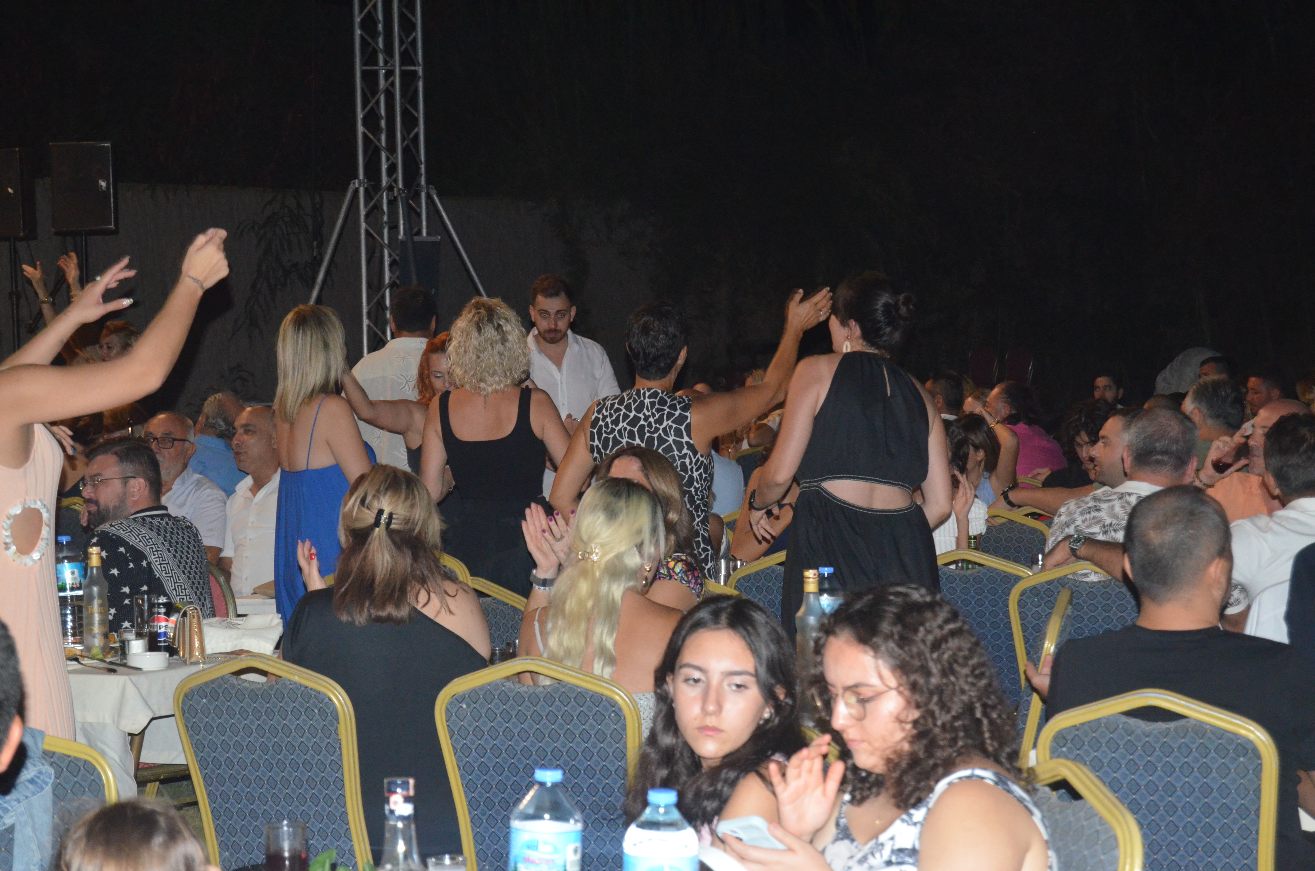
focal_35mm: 78
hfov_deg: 26.0
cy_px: 436
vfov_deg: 17.4
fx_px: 2843
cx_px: 658
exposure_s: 1/60
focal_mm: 52
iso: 3200
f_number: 5.6
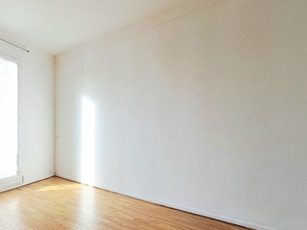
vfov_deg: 54.4
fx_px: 222
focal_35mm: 25
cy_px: 141
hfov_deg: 64.4
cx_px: 70
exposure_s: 1/294
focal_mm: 1.42
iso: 40
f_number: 2.2
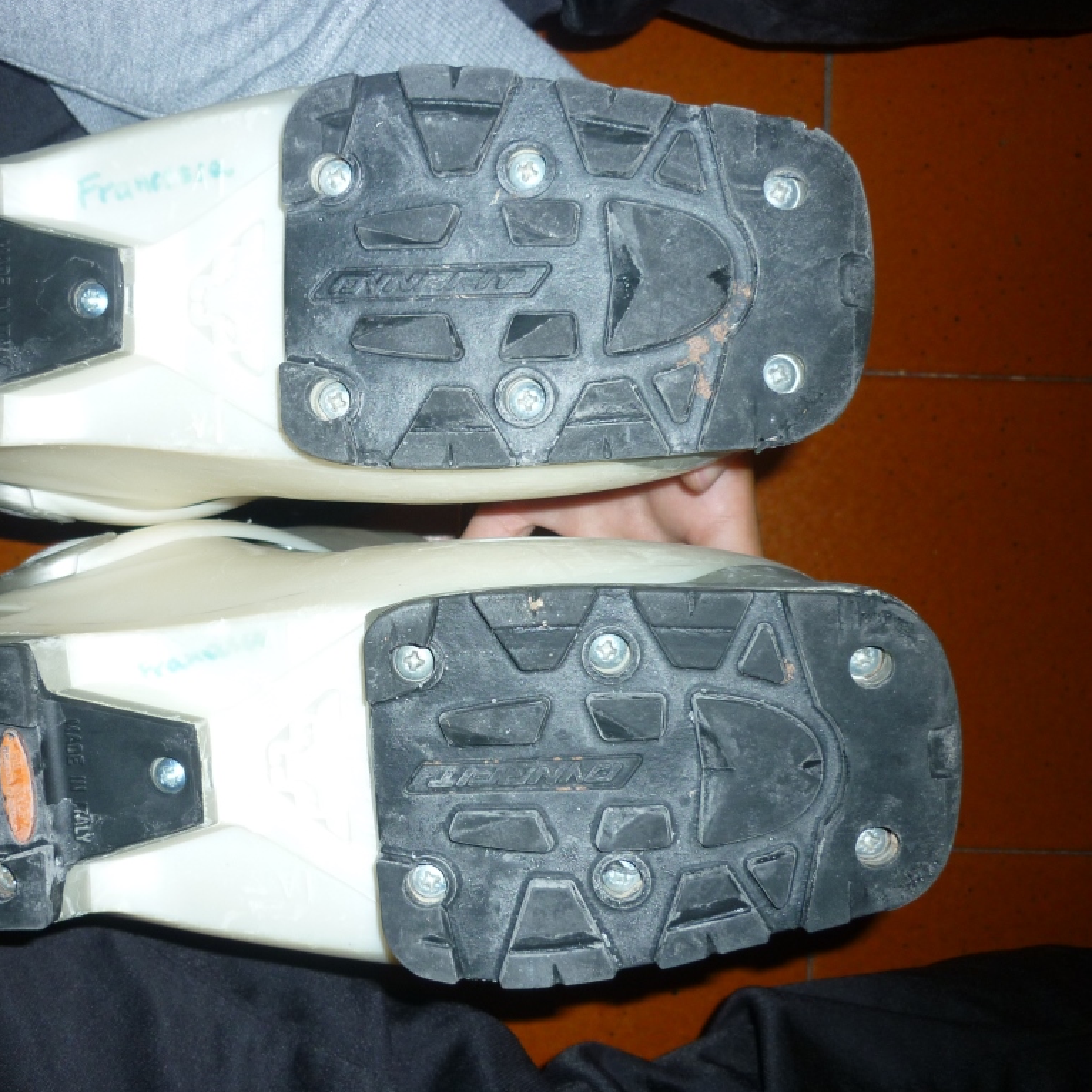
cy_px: 546
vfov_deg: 42.8
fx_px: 1392
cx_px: 385
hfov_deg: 42.4
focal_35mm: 39
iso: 100
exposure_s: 1/30
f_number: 2.8
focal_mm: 5.5
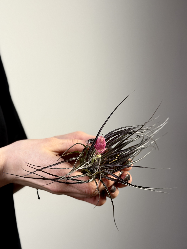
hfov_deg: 26.1
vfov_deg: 34.3
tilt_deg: -4.9
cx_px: 80
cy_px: 138
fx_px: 403
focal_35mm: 56
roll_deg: +1.3
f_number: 1.78
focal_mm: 6.76
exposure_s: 1/121
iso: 80
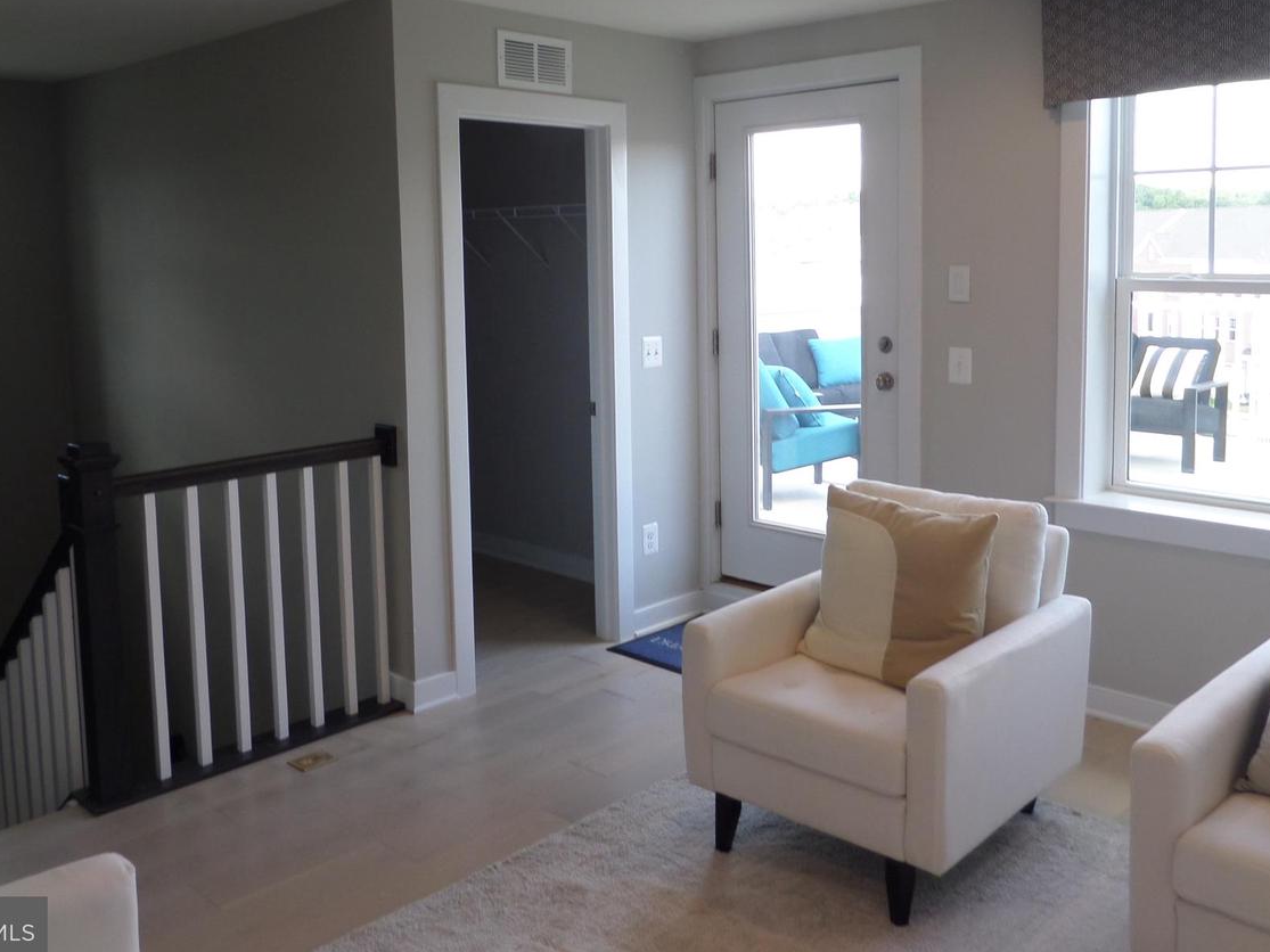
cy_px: 347
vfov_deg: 45.0
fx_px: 1137
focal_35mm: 31
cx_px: 667
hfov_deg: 58.3
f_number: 3.2
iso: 100
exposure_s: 1/60
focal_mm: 4
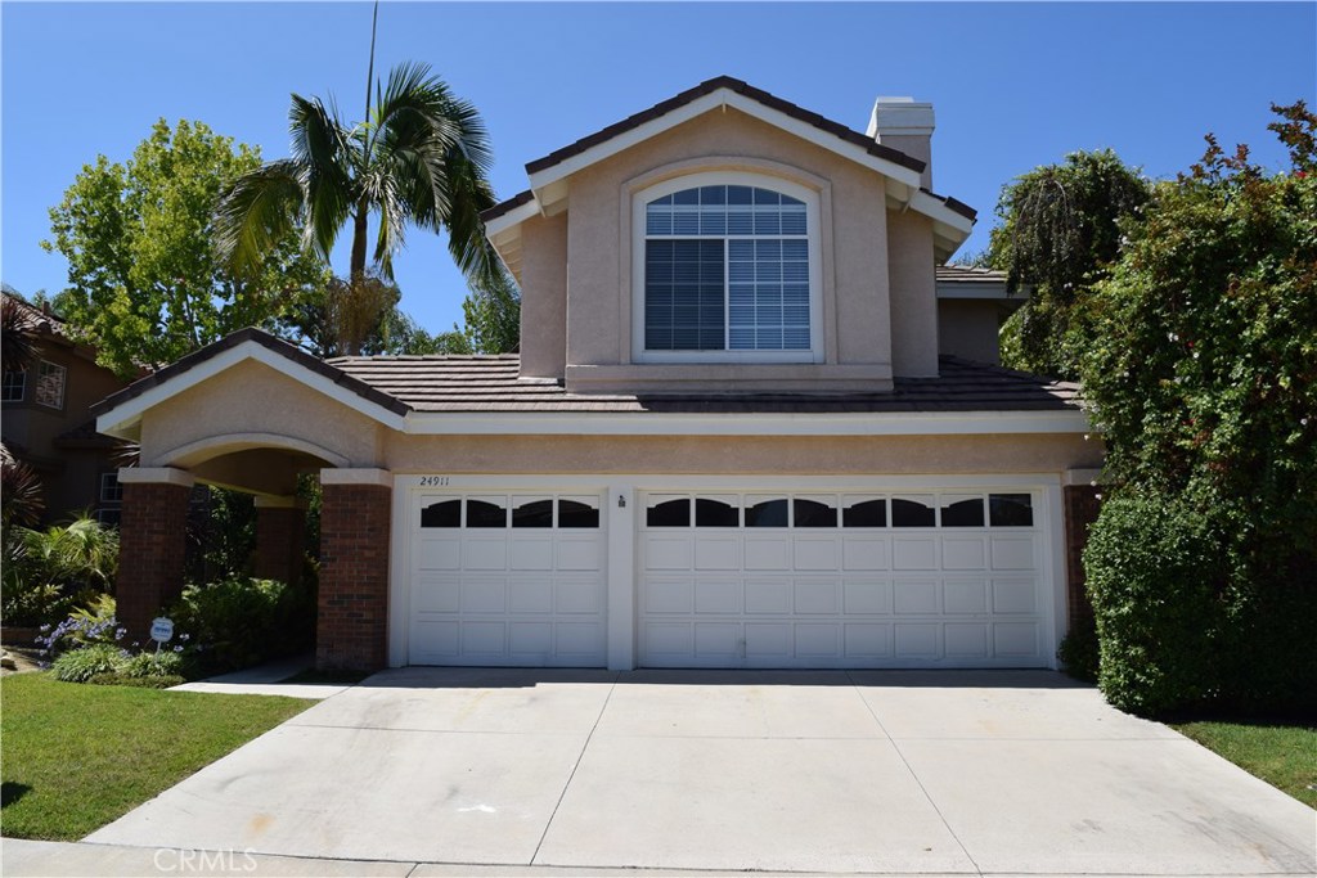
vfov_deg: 47.9
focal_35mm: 27
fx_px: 988
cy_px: 439
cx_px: 658
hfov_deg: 67.4
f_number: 10
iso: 200
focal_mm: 18
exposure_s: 1/400
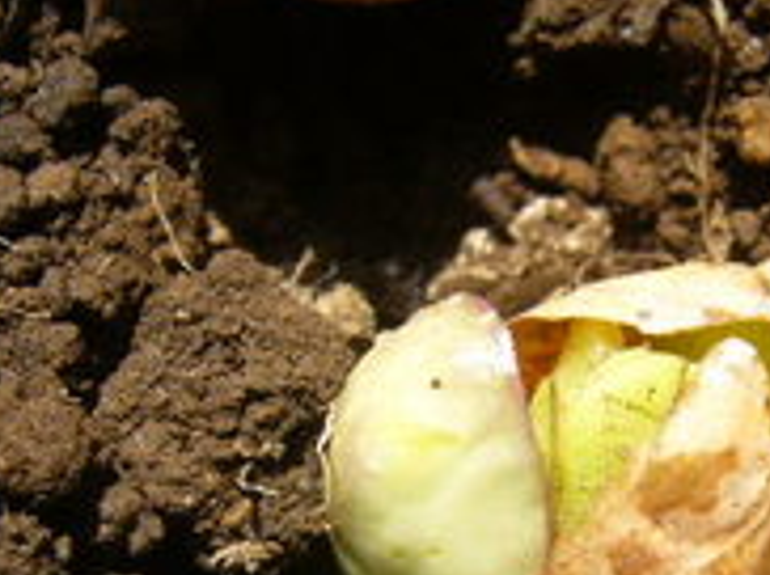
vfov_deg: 18.9
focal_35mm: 77
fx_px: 1711
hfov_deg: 24.8
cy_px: 482
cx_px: 656
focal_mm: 5.8
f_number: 5.6
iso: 80
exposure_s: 1/160
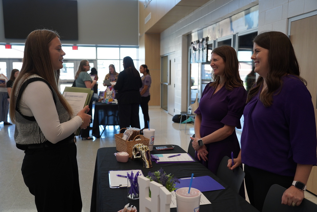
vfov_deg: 42.3
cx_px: 158
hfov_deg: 60.3
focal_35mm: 31
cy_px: 106
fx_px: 273
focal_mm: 31
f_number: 4
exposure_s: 1/160
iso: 640
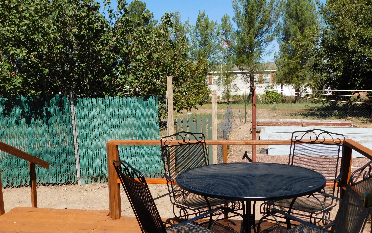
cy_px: 138
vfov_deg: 32.7
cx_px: 184
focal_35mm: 39
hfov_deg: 50.4
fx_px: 395
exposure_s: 1/1250
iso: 125
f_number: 3.5
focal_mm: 6.3
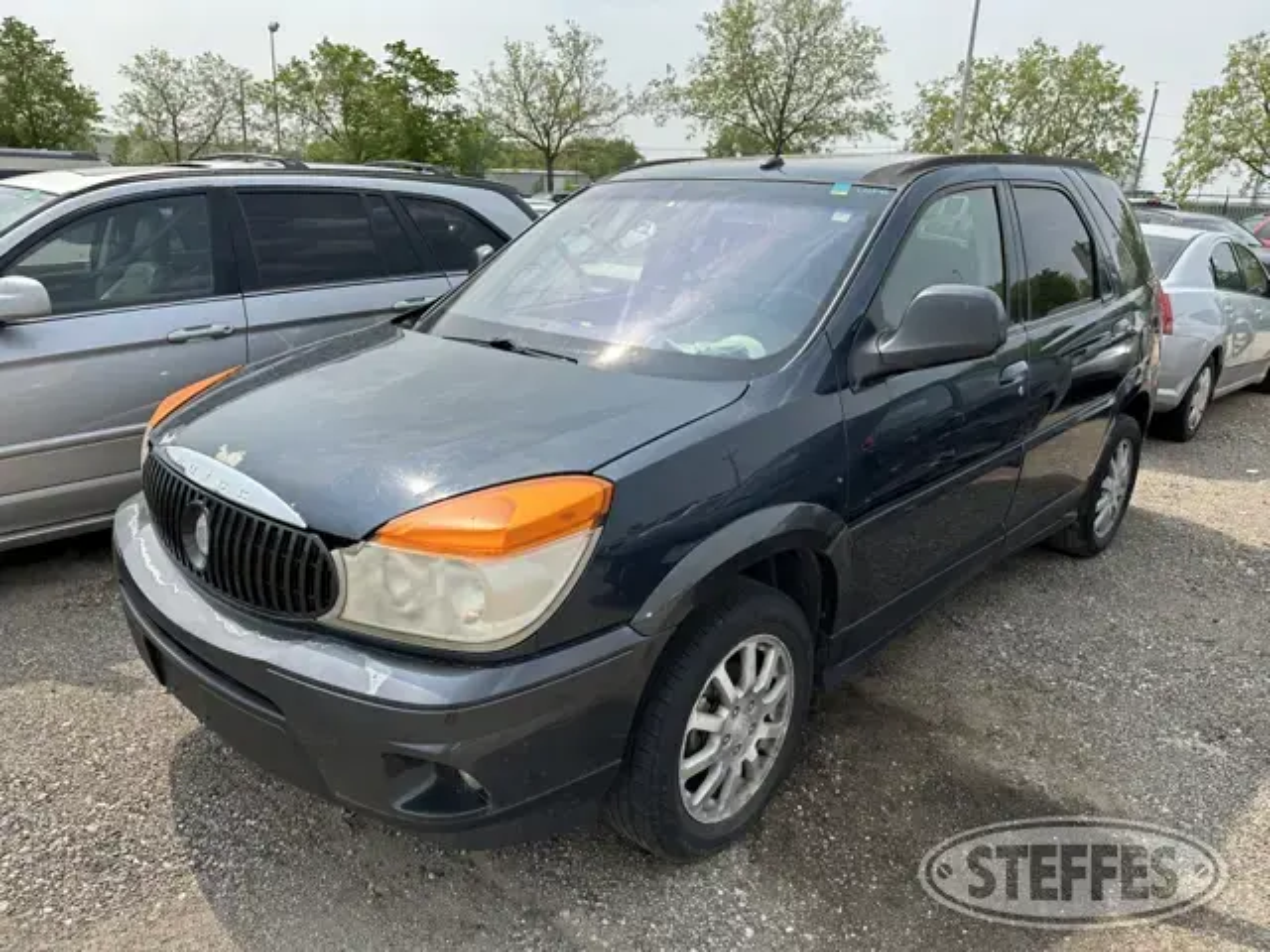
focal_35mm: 24
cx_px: 635
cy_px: 476
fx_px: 881
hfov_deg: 71.6
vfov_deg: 56.8
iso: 80
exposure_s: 1/4016
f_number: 1.78
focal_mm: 6.86
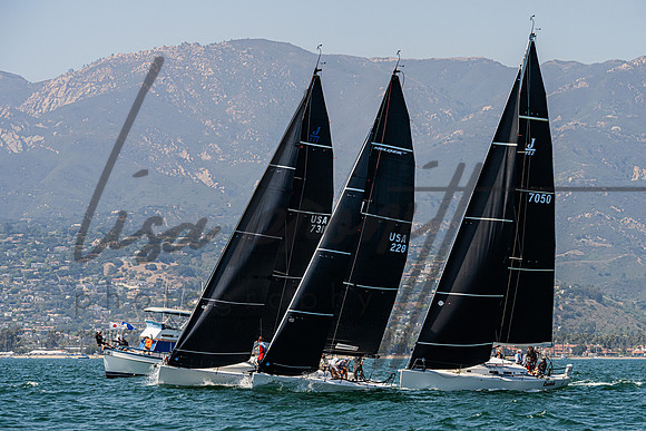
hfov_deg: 12.6
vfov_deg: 8.4
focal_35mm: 163
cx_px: 345
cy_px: 270
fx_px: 2928
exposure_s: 1/2000
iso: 500
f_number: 8
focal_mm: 130
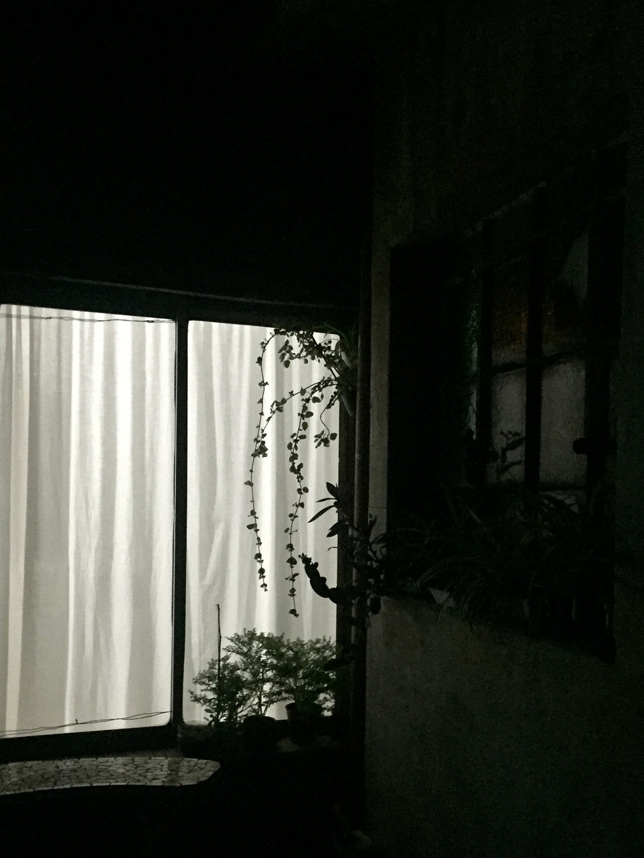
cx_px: 397
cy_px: 516
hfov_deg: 38.5
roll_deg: -1.5
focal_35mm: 37
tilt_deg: -0.1
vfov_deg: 49.8
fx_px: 917
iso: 1000
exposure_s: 1/17
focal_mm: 4.15
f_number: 2.2
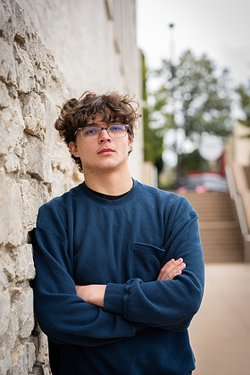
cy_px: 189
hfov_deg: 15.0
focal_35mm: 91
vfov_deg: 22.4
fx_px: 948
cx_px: 121
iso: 50
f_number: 3.5
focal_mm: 85
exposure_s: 1/125
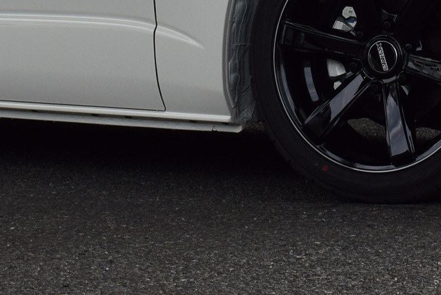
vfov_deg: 6.7
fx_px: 2477
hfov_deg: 10.2
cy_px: -187
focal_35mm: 202
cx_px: 297
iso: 400
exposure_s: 1/500
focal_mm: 34
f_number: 11
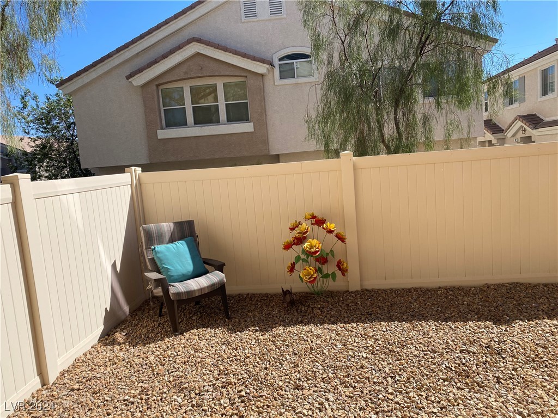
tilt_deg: -5.9
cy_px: 209
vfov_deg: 53.1
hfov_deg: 67.3
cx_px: 279
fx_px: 419
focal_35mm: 26
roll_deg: +3.1
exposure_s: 1/2571
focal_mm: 4.25
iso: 32
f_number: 1.8
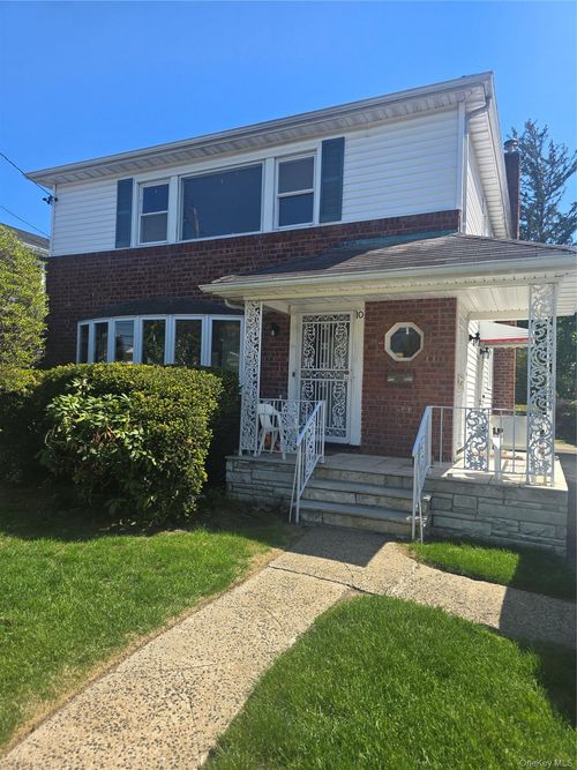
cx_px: 288
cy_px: 385
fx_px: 511
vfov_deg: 73.9
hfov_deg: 58.9
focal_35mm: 23
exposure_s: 1/519
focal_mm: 6.3
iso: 12
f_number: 1.7
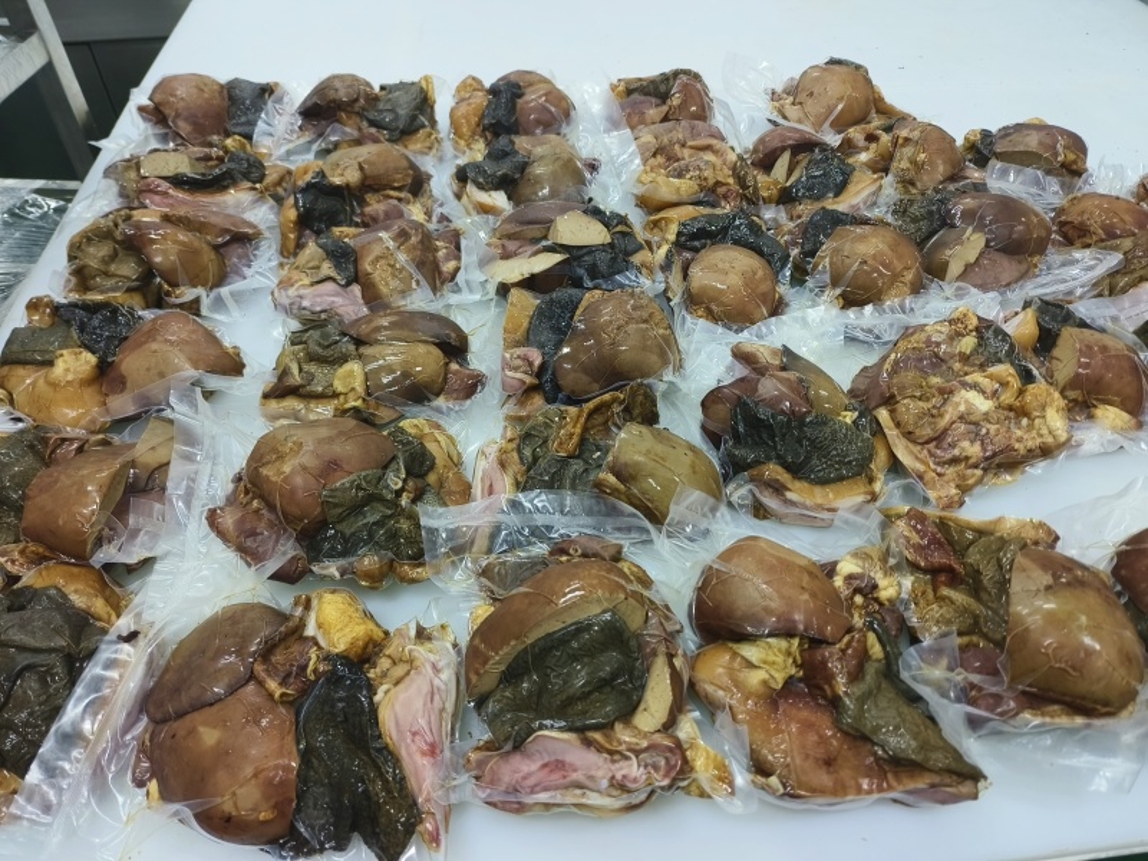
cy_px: 430
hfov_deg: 73.9
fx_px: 763
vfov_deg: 58.9
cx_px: 574
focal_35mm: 23
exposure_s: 1/100
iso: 499
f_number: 1.75
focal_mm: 5.5
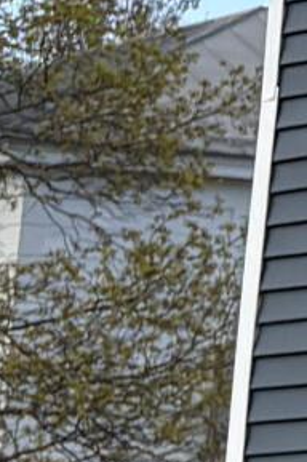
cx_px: 2360
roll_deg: +1.3
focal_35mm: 281
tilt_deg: +10.1
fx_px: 3603
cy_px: -83
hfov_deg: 3.6
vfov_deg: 7.3
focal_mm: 5.96
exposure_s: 1/1706
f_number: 1.6
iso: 50
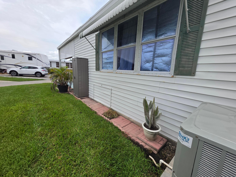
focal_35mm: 13
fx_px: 89
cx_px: 118
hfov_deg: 106.2
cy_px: 88
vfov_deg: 89.9
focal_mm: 2.2
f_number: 1.9
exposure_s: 1/1672
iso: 40
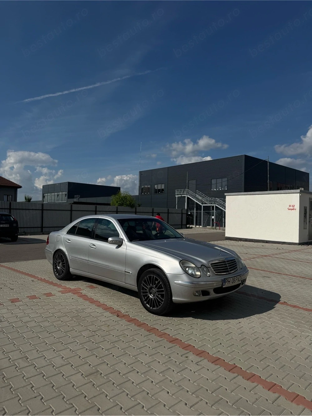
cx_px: 156
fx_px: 289
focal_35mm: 24
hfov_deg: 56.8
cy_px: 208
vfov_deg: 71.6
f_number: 1.78
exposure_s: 1/15152
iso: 64
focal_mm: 6.76
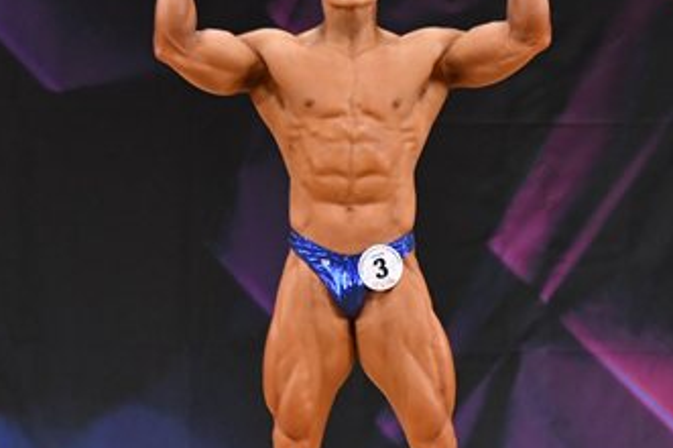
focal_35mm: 527
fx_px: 9842
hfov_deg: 3.9
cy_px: 214
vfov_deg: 2.6
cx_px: 436
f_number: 5.6
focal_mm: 150
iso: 3200
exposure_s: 1/400
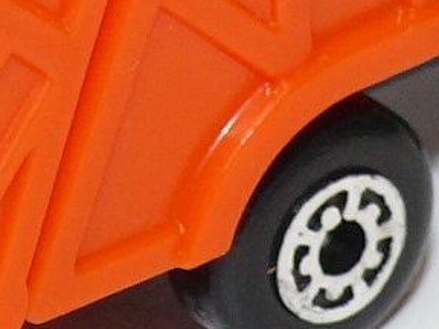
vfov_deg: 3.0
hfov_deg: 4.0
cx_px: 264
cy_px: -251
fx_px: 6265
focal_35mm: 494
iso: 100
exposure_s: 1/30
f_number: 4
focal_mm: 12.5
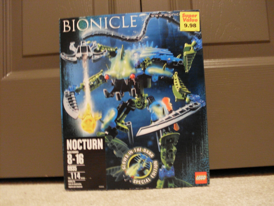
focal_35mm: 38
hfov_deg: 49.0
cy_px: 103
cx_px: 137
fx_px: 301
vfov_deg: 37.7
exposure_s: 1/8
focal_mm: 6.3
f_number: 2.8
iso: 400
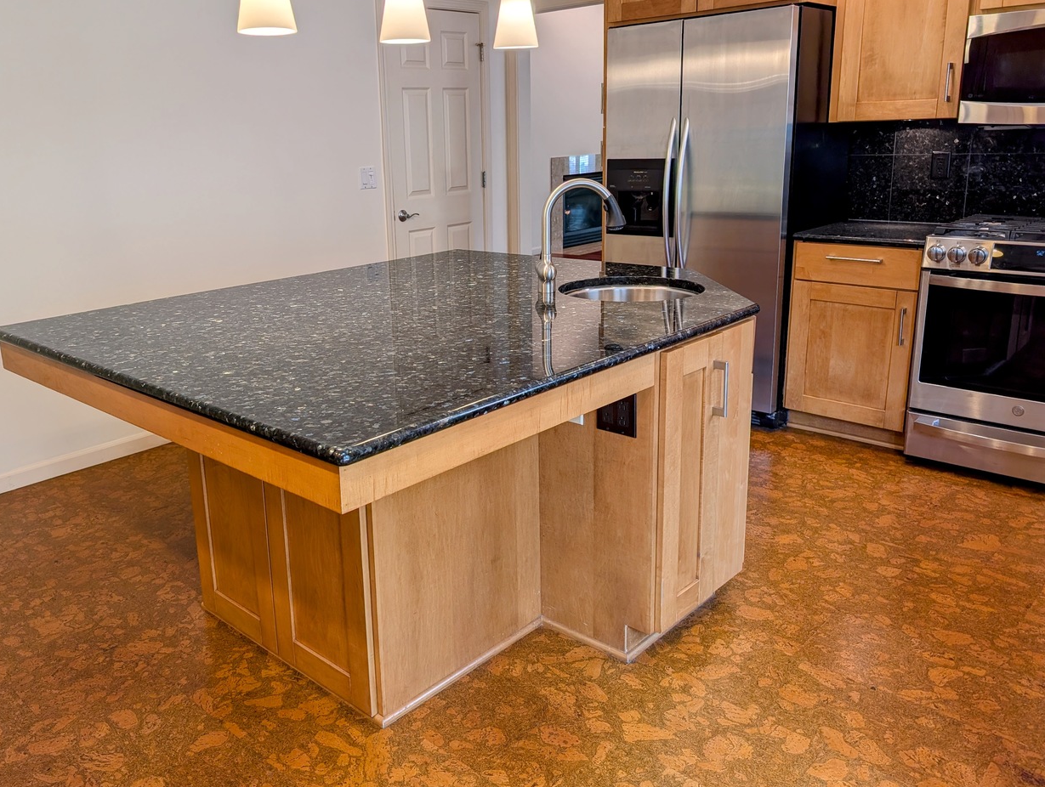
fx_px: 847
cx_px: 444
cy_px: 349
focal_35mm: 28
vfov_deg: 49.8
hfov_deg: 63.0
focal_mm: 6.9
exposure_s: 1/143
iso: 26
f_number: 1.68
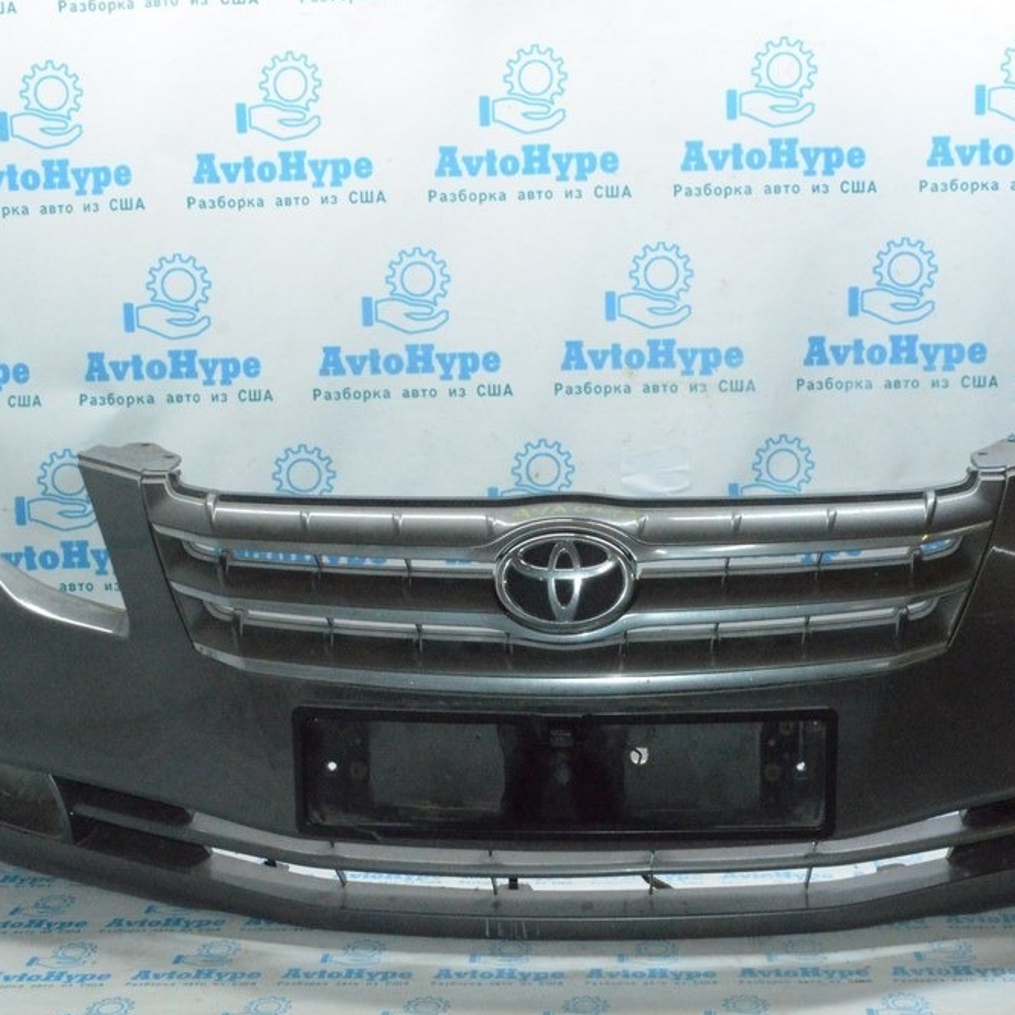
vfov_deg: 39.2
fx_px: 1426
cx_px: 574
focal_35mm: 43
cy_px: 515
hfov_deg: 39.1
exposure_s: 1/125
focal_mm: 22
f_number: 16
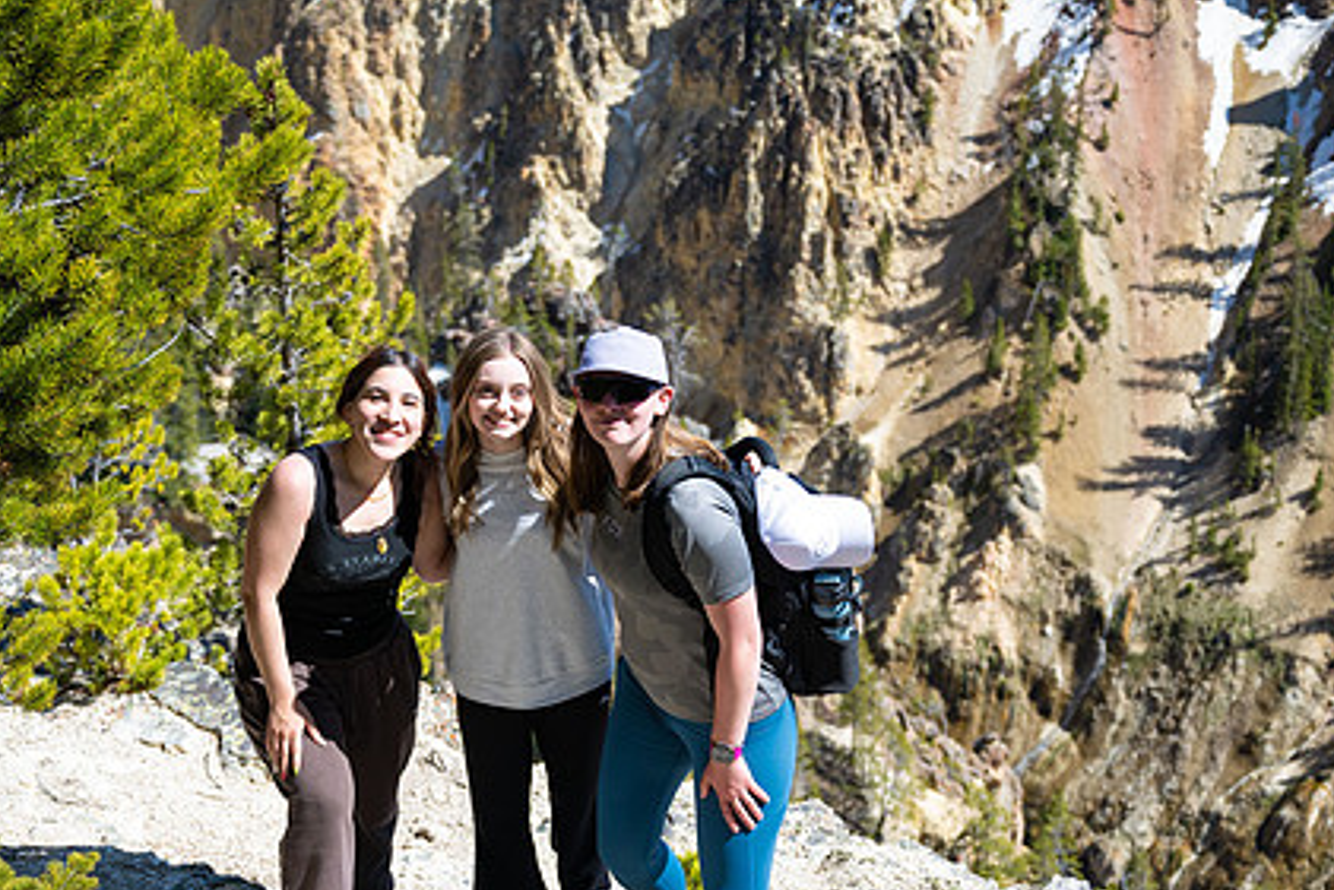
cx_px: 627
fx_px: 2298
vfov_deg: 21.9
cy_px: 546
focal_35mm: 62
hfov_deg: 32.4
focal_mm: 45
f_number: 4
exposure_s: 1/1600
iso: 160
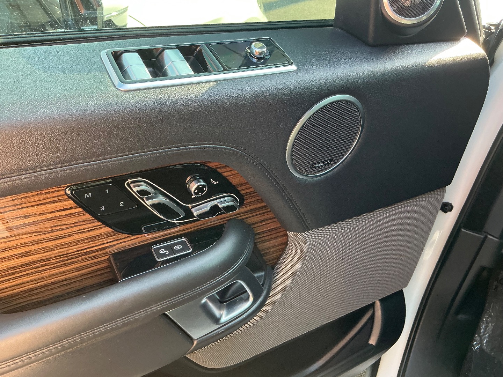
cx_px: 252
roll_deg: -5.0
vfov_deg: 49.7
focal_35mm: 28
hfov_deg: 63.4
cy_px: 188
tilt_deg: -40.9
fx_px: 407
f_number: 1.8
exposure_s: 1/95
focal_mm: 3
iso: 64
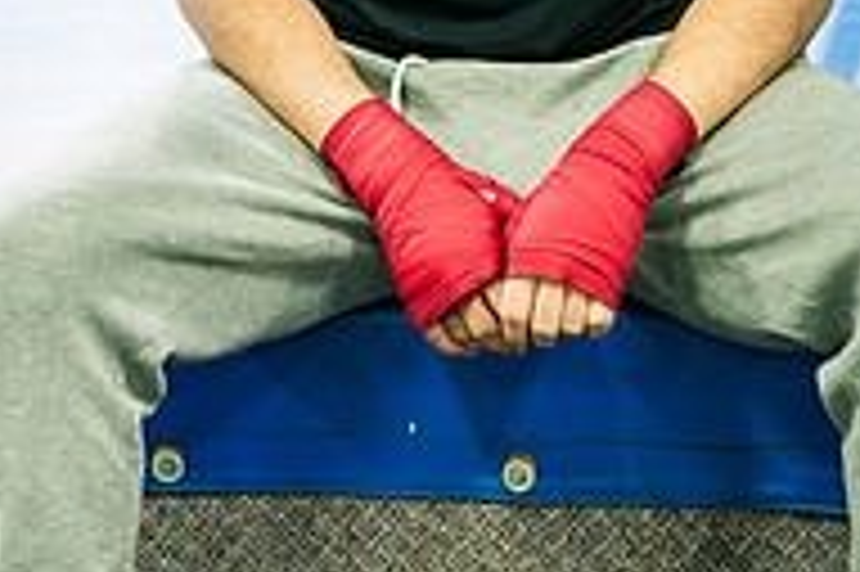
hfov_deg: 13.5
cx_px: 221
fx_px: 3628
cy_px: -259
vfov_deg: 8.8
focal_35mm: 152
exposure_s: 1/160
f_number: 1.8
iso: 800
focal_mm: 50
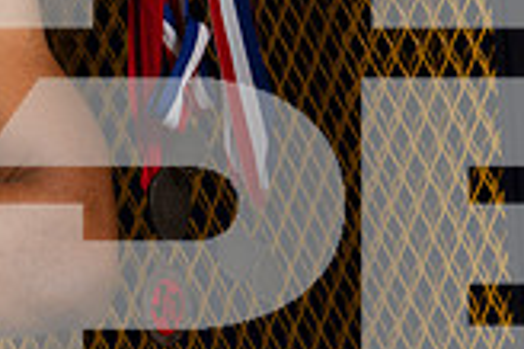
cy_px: -139
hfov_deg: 12.4
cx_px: -73
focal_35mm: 163
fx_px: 2370
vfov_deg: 8.3
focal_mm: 46
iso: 125
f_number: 8
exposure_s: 1/250
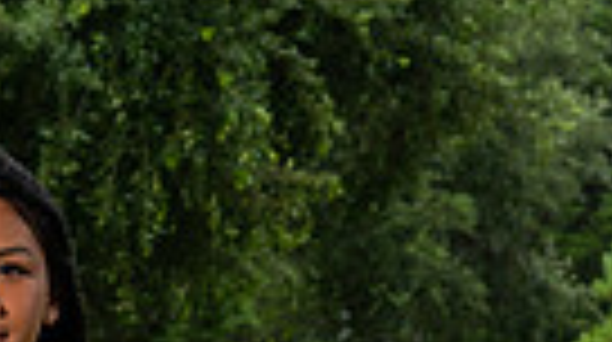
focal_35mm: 163
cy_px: 864
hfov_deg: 13.1
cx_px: 36
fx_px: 2641
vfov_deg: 6.9
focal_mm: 47
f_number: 6.3
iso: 500
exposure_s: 1/250
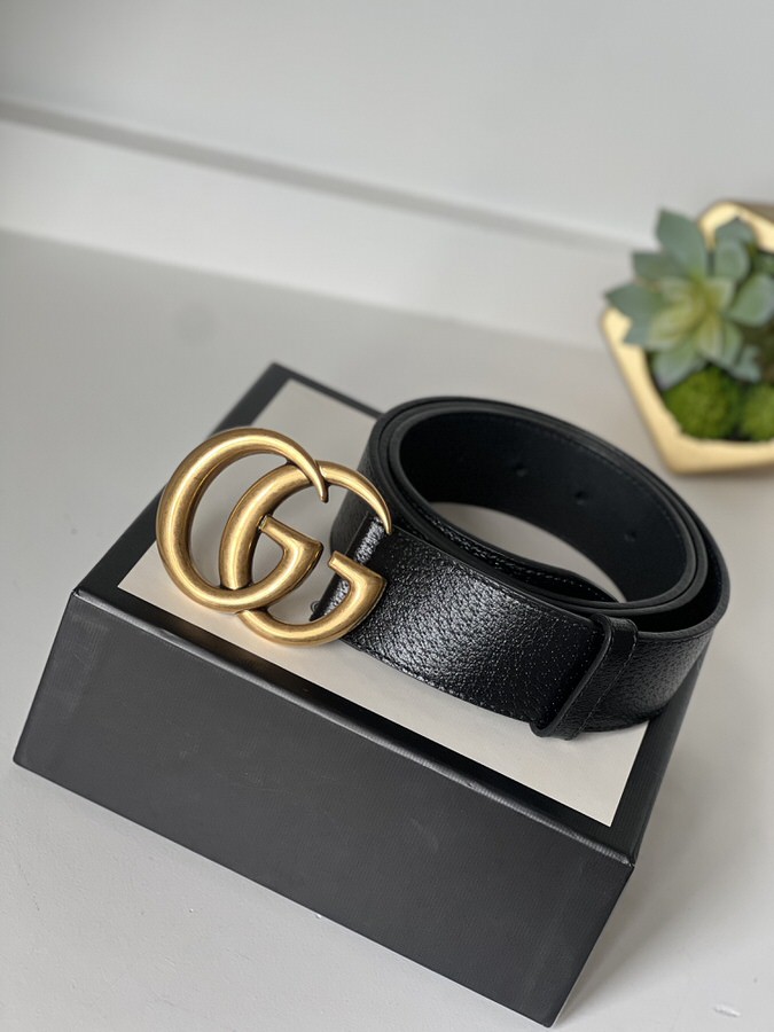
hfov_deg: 19.1
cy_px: 516
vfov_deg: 25.3
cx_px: 387
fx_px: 2296
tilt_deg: -29.7
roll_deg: -23.4
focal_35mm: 77
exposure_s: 1/121
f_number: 2.8
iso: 125
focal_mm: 9
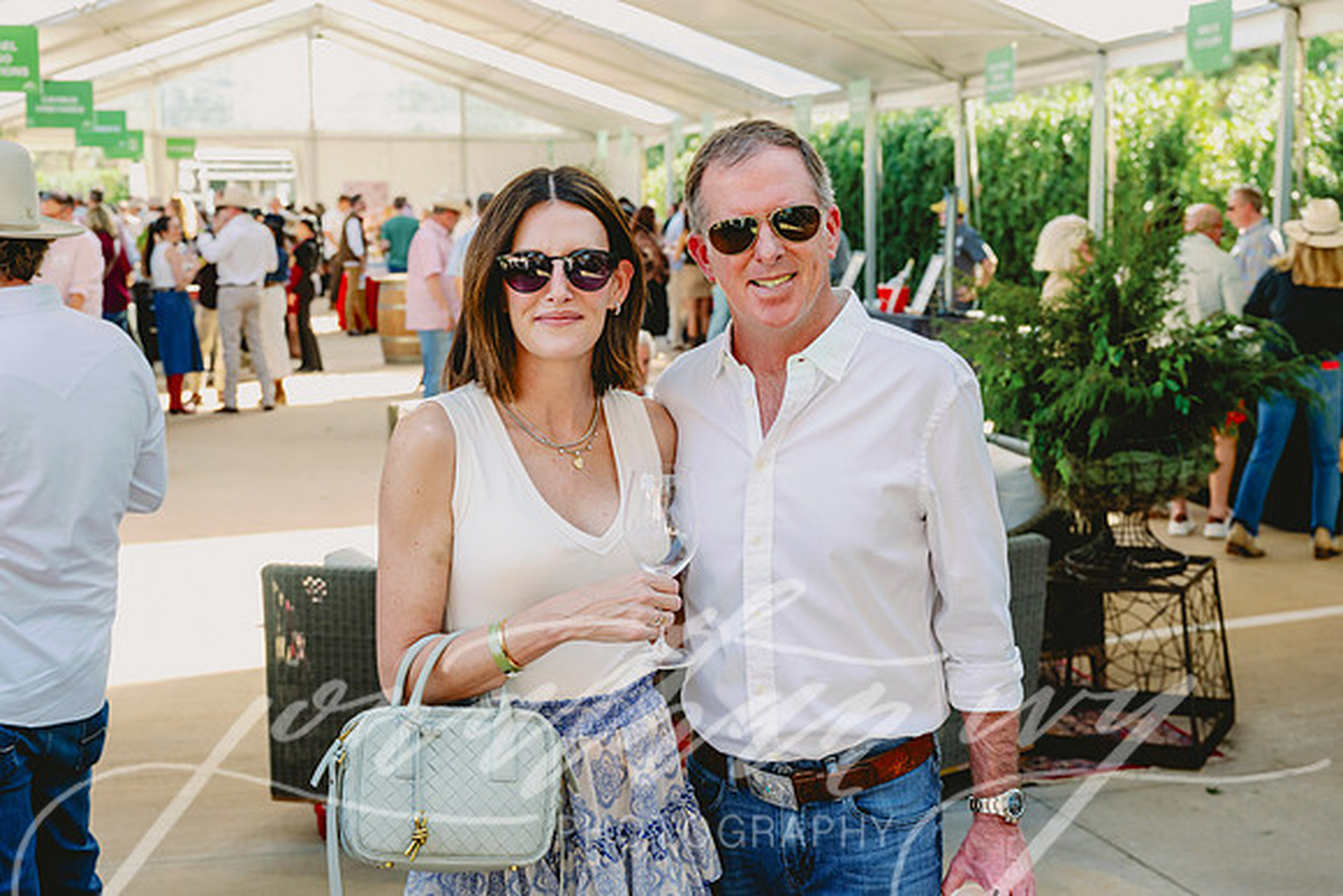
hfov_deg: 40.6
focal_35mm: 49
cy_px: 448
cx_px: 672
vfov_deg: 27.7
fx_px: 1816
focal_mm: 48
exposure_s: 1/160
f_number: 5.6
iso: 500
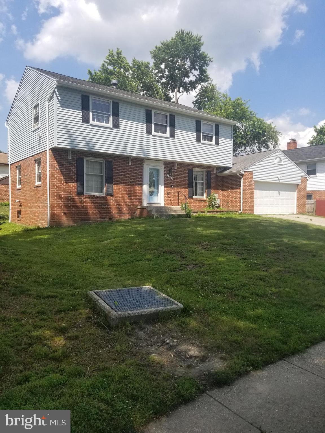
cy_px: 216
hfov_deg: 53.1
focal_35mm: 26
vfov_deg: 67.3
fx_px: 325
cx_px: 162
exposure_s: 1/2104
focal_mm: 4.25
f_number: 1.7
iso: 50
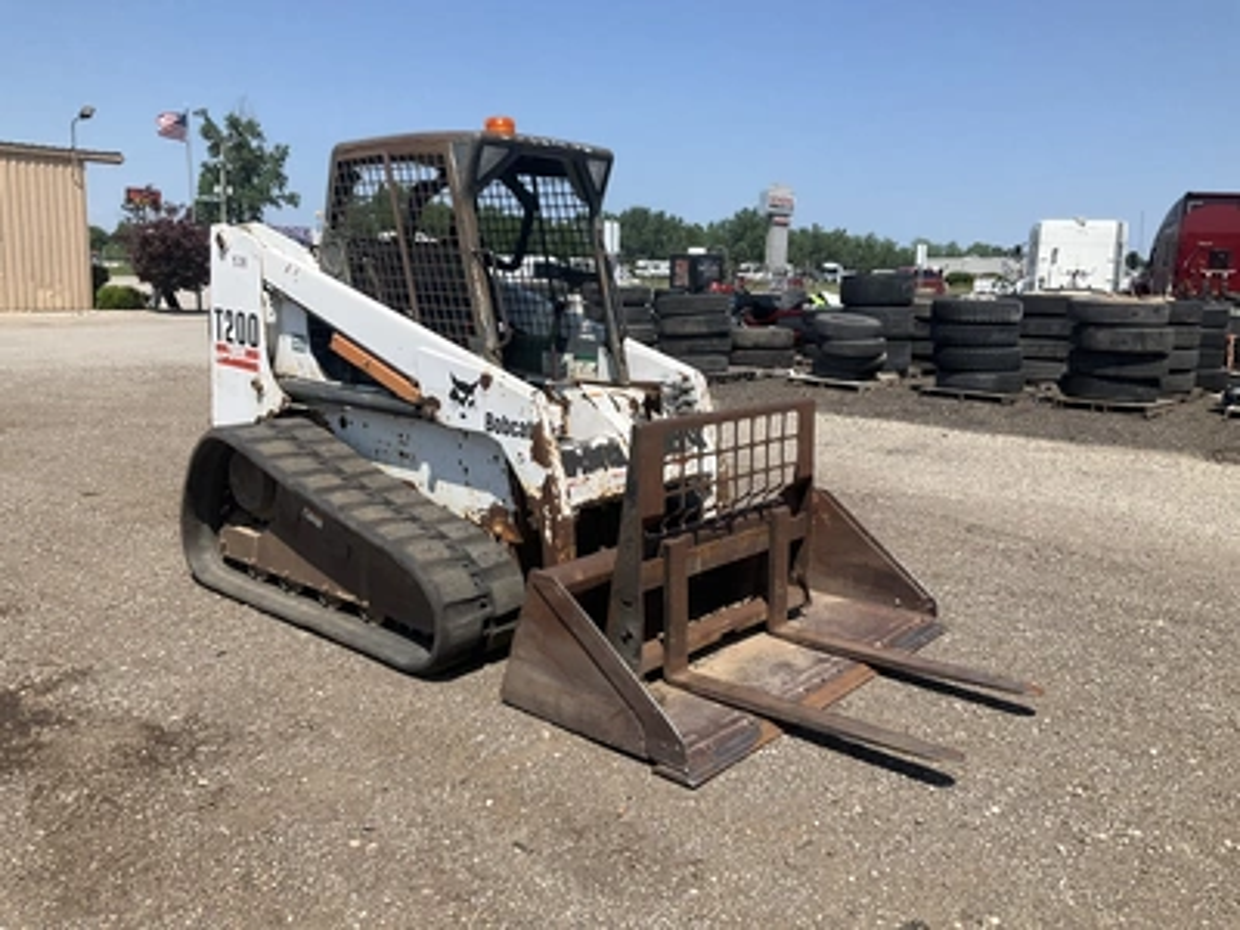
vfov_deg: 48.2
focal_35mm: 29
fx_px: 1039
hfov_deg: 61.7
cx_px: 620
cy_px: 465
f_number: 1.8
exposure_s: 1/2058
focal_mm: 3
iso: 25
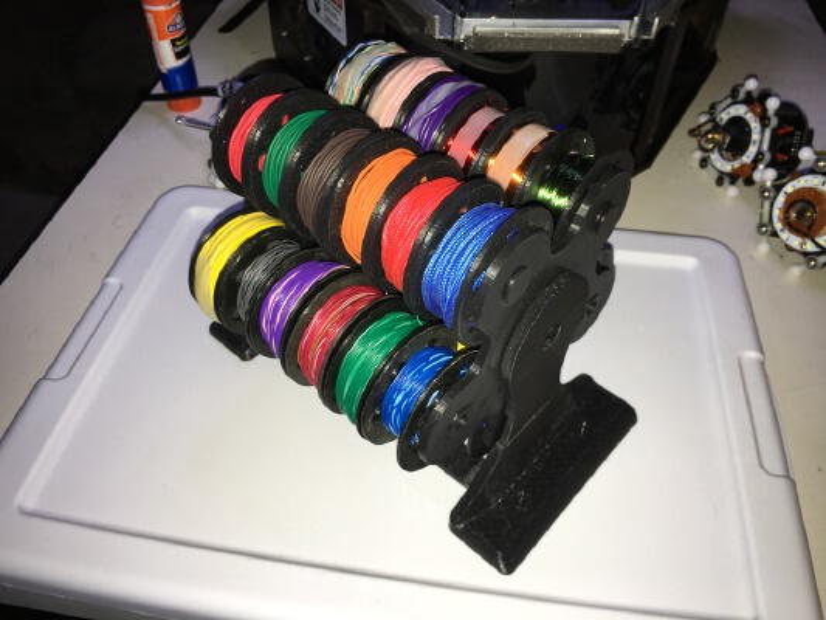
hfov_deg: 61.6
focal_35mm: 29
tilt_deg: -45.2
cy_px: 310
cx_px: 413
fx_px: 692
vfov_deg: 48.2
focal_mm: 4.15
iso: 25
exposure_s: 1/24
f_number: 2.2
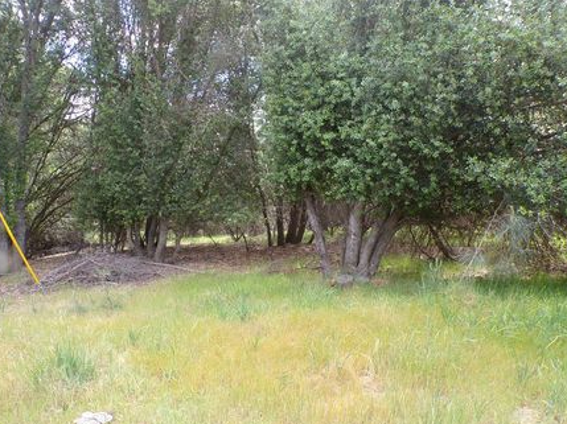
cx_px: 296
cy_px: 246
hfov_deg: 63.5
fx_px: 458
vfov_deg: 49.5
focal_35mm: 28
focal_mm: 4.3
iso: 100
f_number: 4.4
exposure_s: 1/60
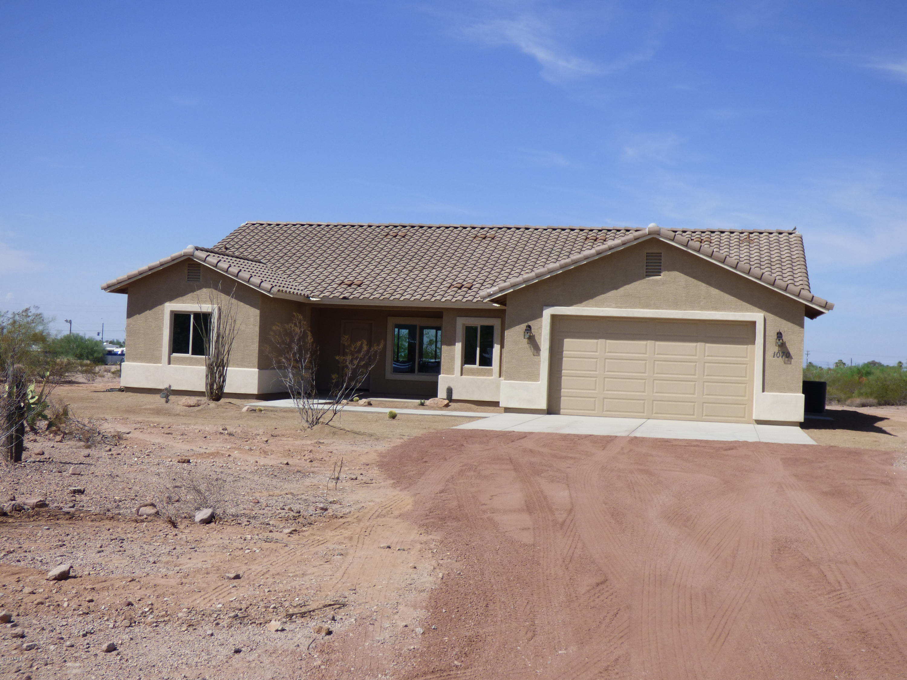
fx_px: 1179
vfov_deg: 32.2
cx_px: 454
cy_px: 340
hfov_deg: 42.1
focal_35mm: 45
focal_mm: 7.79
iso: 100
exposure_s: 1/1600
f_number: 3.7
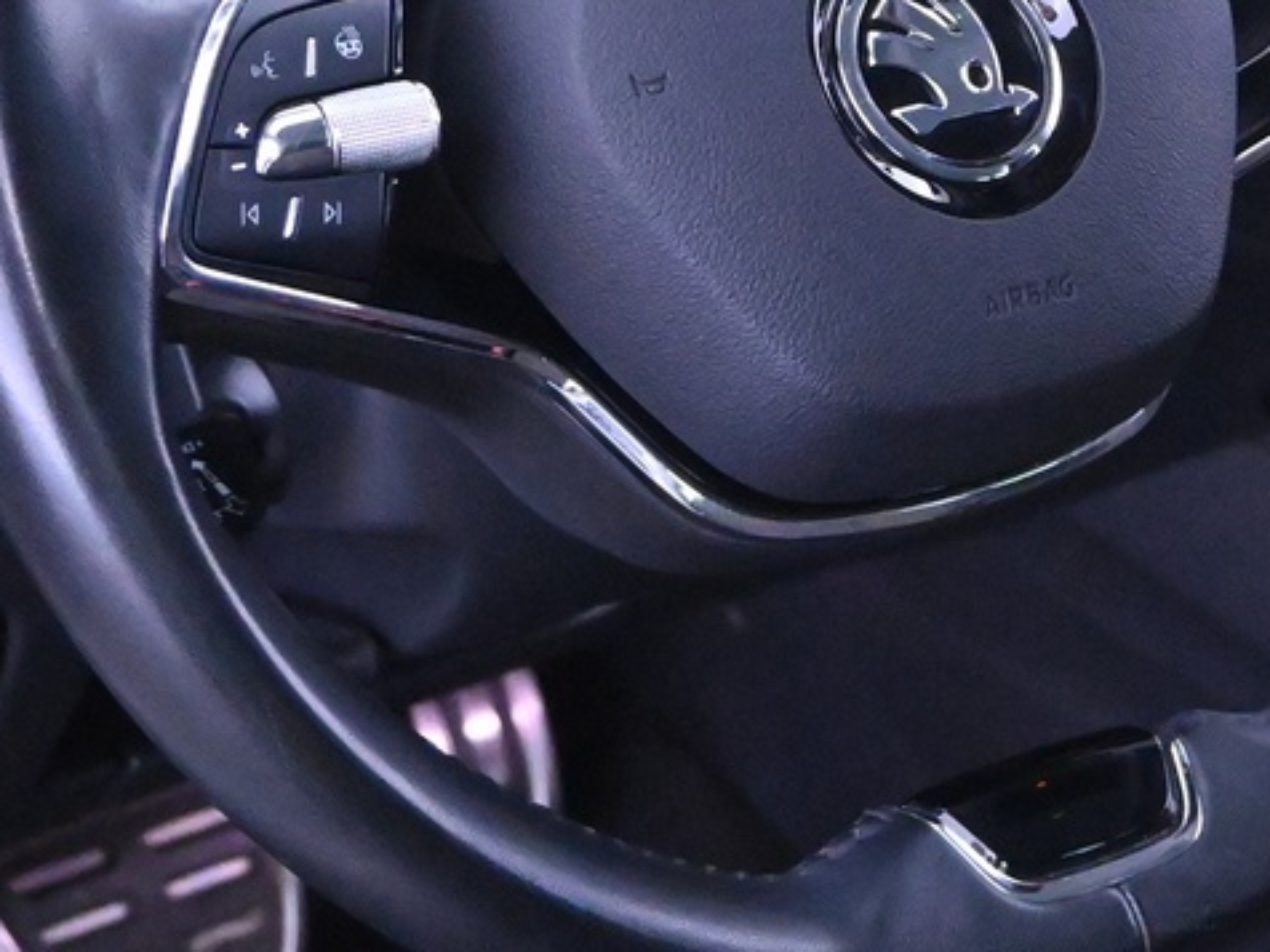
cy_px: 93
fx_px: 3962
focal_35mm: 108
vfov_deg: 13.6
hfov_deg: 17.9
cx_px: 1187
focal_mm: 22
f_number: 4
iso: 10000
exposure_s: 1/40
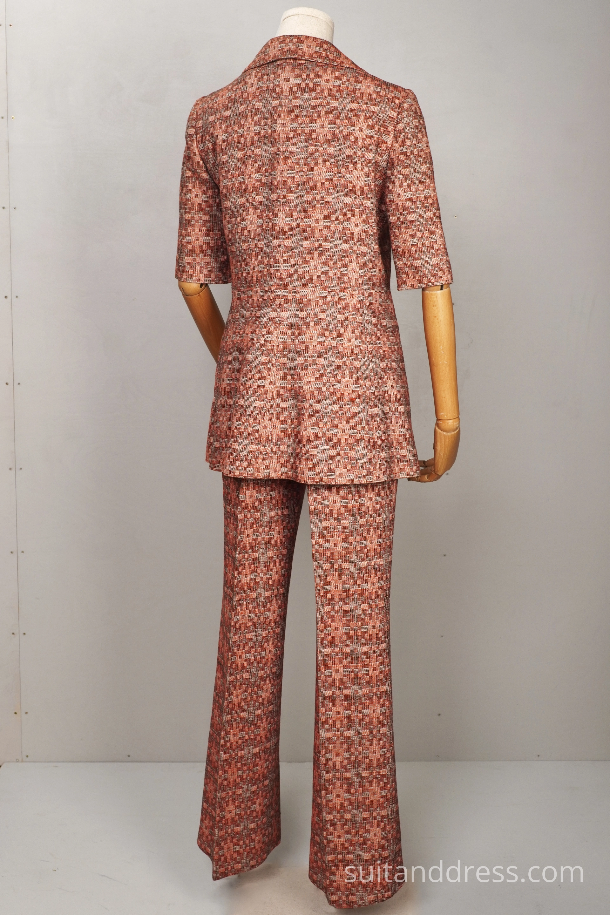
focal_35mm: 48
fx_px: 1220
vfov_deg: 41.1
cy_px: 458
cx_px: 305
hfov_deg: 28.1
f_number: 8
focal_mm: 32
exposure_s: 1/20
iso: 320
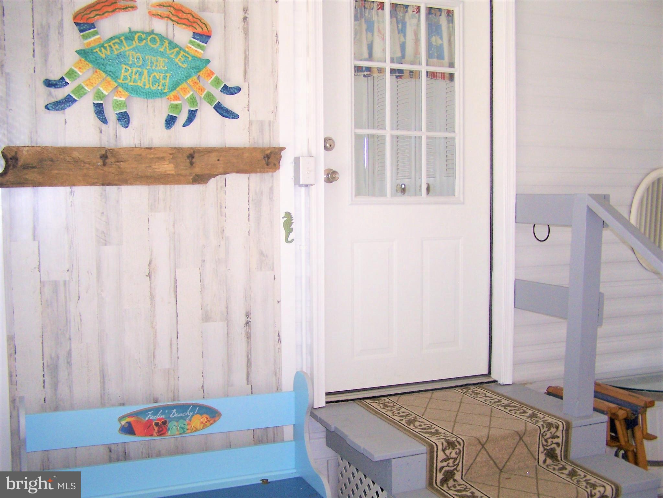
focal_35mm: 38
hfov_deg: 49.0
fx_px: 728
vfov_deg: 37.7
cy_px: 249
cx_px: 332
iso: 140
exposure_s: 1/90
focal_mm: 6.3
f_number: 2.8
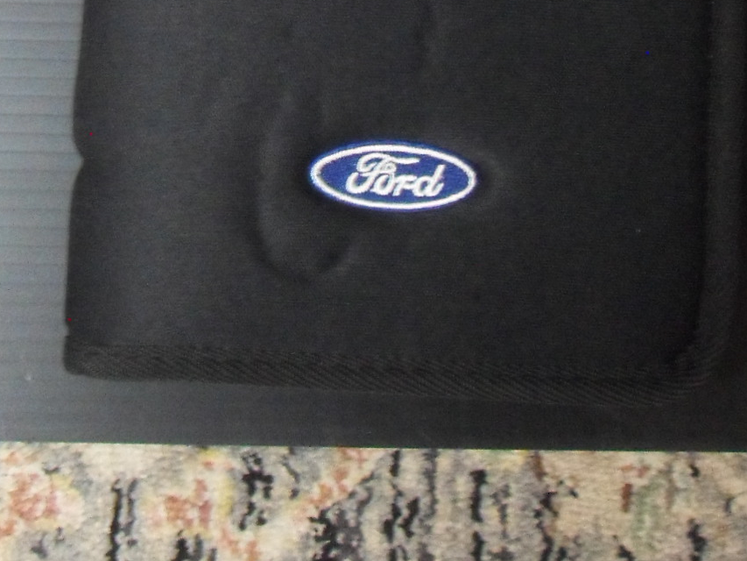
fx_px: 1813
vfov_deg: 17.1
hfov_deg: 23.3
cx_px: 344
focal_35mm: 84
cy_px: -27
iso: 640
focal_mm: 6.3
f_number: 3.5
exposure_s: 1/10
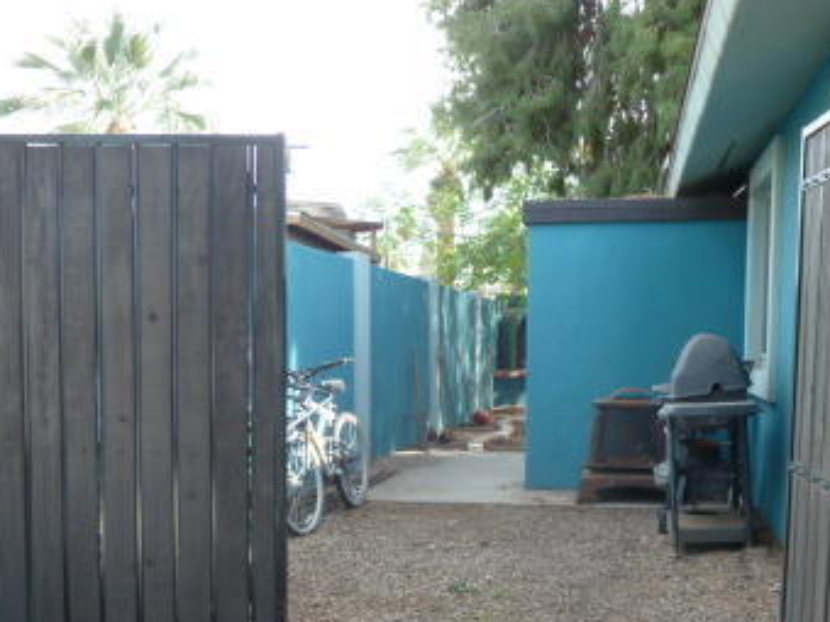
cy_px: 461
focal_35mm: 47
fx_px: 1127
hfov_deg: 40.1
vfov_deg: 30.4
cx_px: 532
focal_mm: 4.1
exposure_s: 1/100
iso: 80
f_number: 3.3
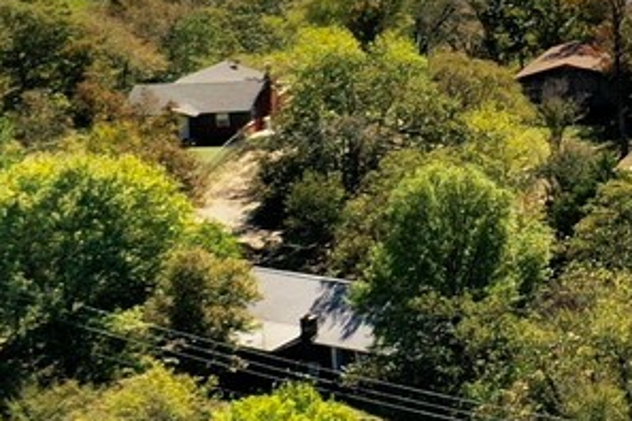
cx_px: 1858
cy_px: -243
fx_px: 3370
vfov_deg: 7.0
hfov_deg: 8.9
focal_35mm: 192
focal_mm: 10.26
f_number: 4
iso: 100
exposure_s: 1/160
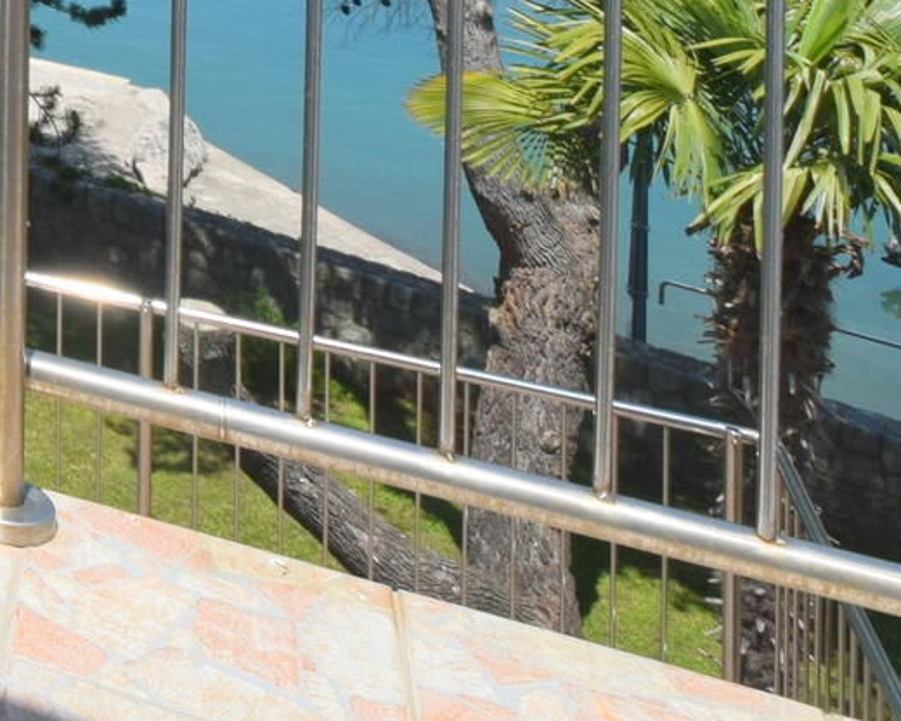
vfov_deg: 17.9
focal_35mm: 65
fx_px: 1733
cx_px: -835
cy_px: -641
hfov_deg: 19.3
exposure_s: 1/400
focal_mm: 10
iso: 200
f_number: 10
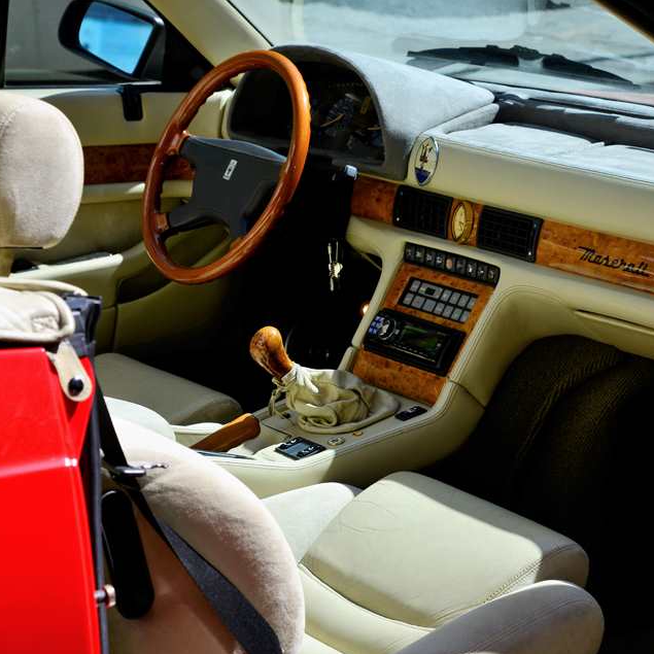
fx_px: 2137
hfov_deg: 17.4
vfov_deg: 17.4
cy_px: 329
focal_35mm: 100
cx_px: 435
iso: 125
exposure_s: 1/200
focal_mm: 78
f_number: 8
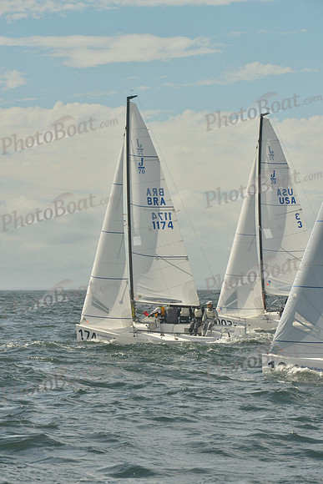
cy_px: 242
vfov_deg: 12.8
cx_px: 162
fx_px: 2152
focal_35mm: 160
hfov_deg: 8.6
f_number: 20
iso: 400
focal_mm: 160
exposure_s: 1/500
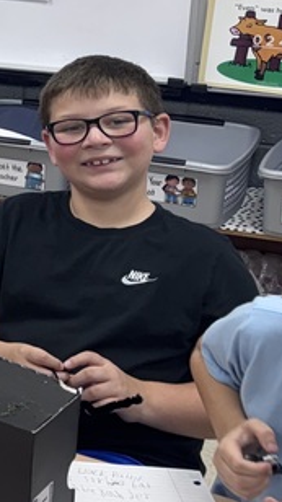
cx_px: -398
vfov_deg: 24.0
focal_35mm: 87
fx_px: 1158
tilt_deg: -13.4
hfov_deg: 11.5
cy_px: 88
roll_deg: +1.9
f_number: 1.78
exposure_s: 1/120
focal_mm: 6.76
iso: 80
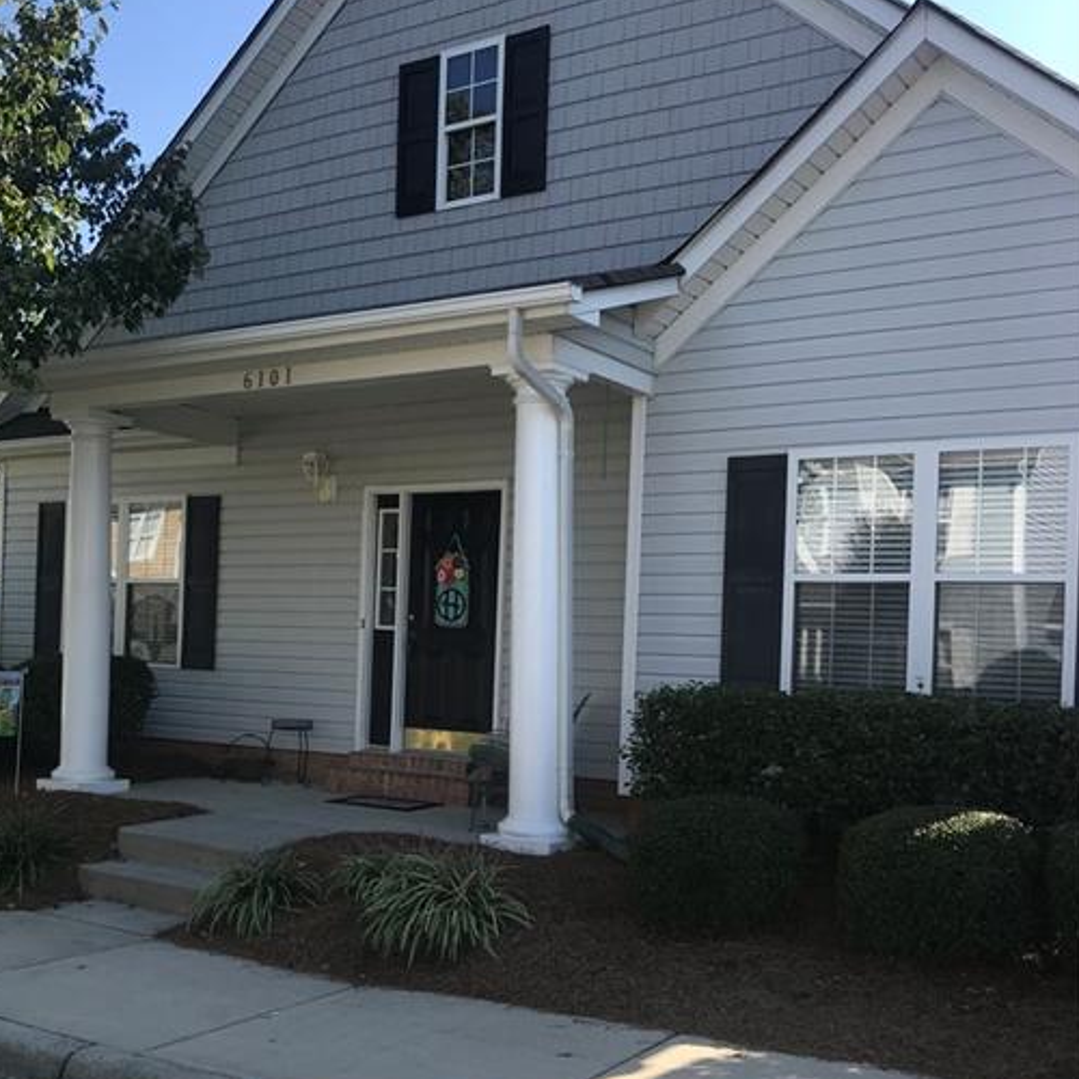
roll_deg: -2.5
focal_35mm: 38
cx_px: 468
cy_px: 628
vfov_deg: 43.7
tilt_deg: +0.9
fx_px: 1340
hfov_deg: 43.8
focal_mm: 3.99
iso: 20
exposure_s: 1/987
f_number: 1.8
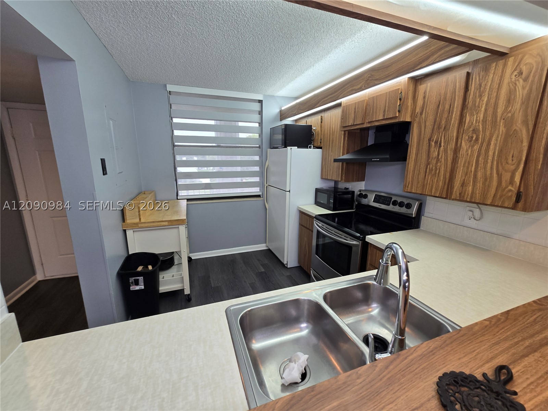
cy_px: 206
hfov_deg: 106.2
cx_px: 274
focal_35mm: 13
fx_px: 206
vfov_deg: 89.9
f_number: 2.2
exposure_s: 1/60
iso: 50
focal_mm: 2.2
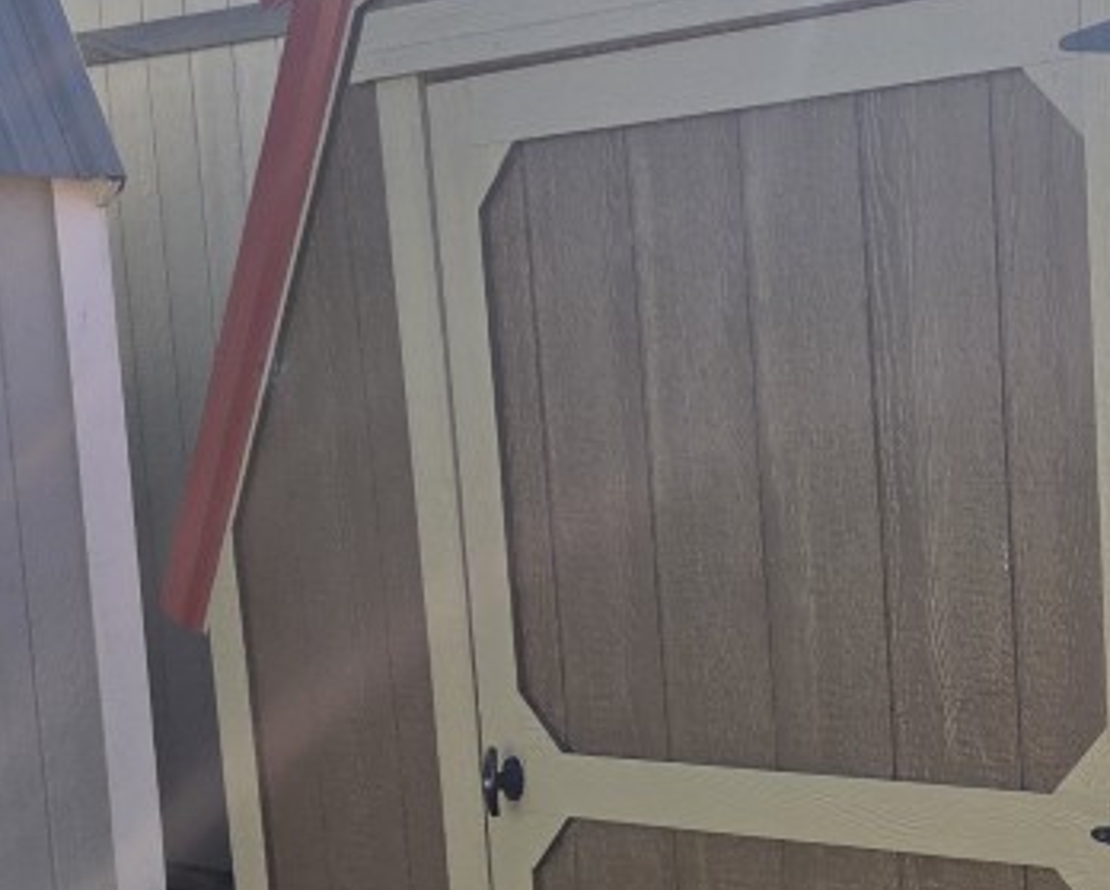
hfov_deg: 26.5
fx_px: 2170
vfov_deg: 22.7
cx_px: 1218
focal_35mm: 66
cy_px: 756
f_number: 1.8
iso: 80
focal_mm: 5.4
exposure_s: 1/6217
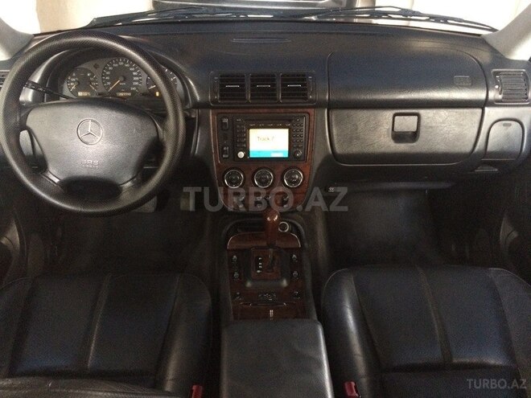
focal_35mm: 29
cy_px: 199
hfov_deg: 61.7
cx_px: 266
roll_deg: -1.0
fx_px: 445
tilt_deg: -32.8
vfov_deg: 48.2
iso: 400
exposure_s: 1/17
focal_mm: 4.15
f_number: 2.2
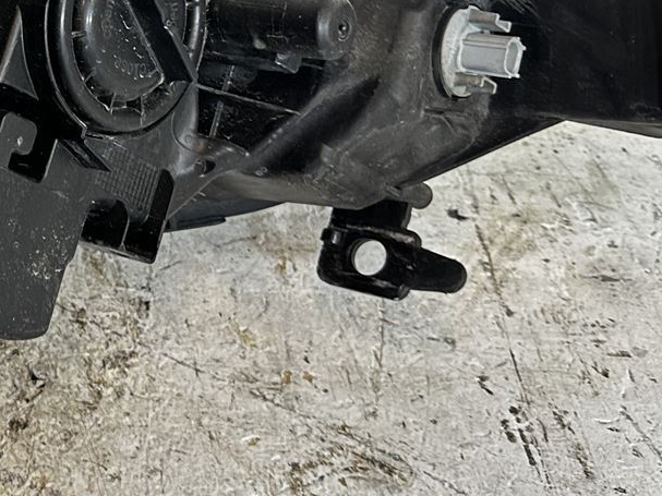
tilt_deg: -32.4
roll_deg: +1.5
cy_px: -71
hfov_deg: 21.9
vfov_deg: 17.5
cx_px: -176
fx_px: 1549
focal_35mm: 81
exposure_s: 1/50
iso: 160
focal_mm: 6.86
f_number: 1.78
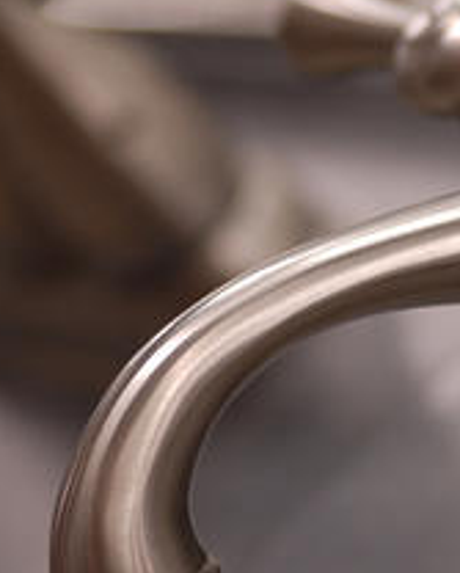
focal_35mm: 461
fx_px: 7829
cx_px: 493
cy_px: 241
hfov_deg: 3.4
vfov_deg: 4.2
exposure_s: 1/30
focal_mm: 145
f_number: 2.8
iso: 200
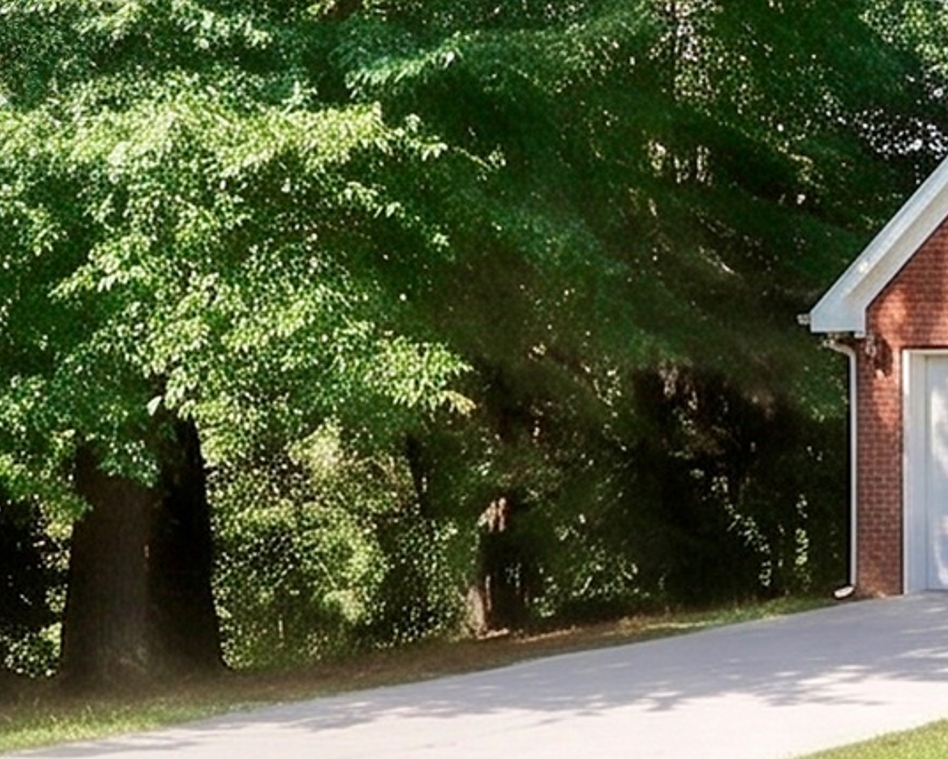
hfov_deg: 19.8
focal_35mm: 89
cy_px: 471
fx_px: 2489
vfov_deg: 17.3
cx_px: 1233
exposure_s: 1/125
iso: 100
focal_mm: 11
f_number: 8
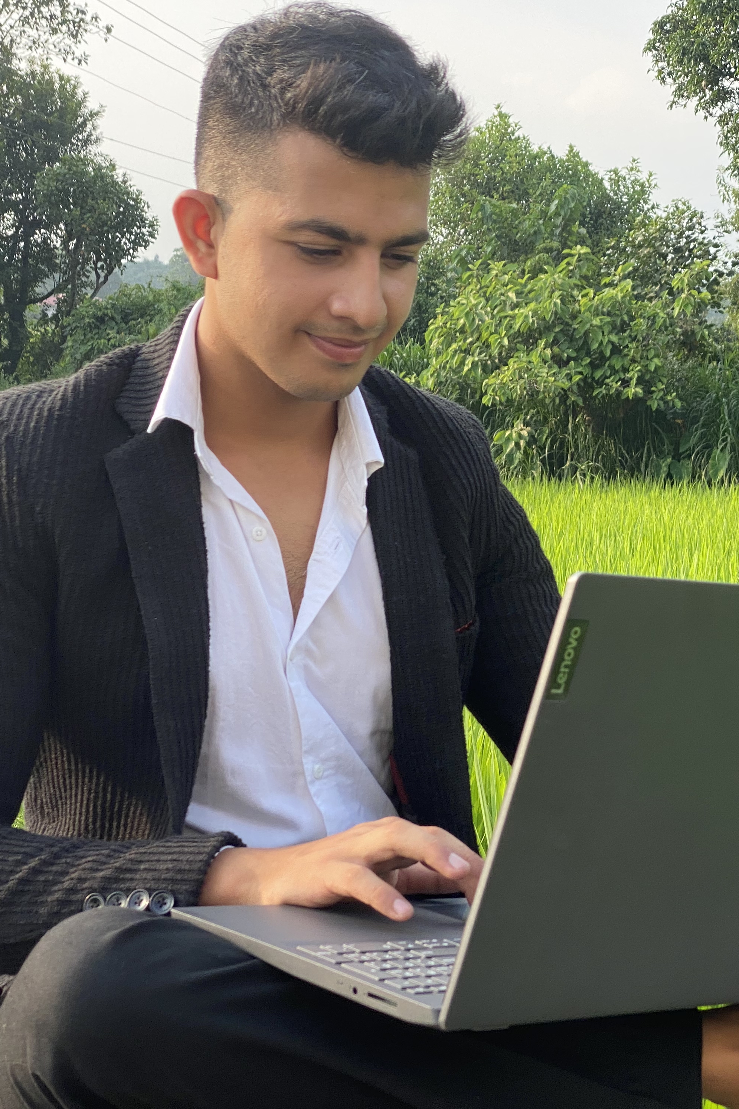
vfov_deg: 27.7
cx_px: 532
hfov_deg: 18.6
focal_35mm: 73
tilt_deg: -4.0
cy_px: 549
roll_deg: -1.0
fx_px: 2248
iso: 20
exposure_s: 1/355
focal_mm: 6
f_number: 2
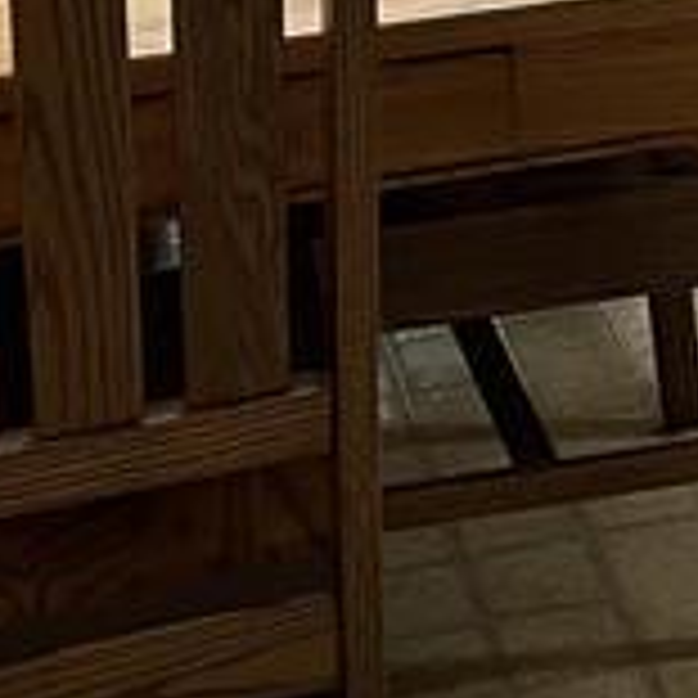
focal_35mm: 142
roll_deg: -0.2
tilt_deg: -12.1
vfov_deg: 11.7
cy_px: -374
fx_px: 3239
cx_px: 1067
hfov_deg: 11.7
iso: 200
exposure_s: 1/60
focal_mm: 4.2
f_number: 1.6
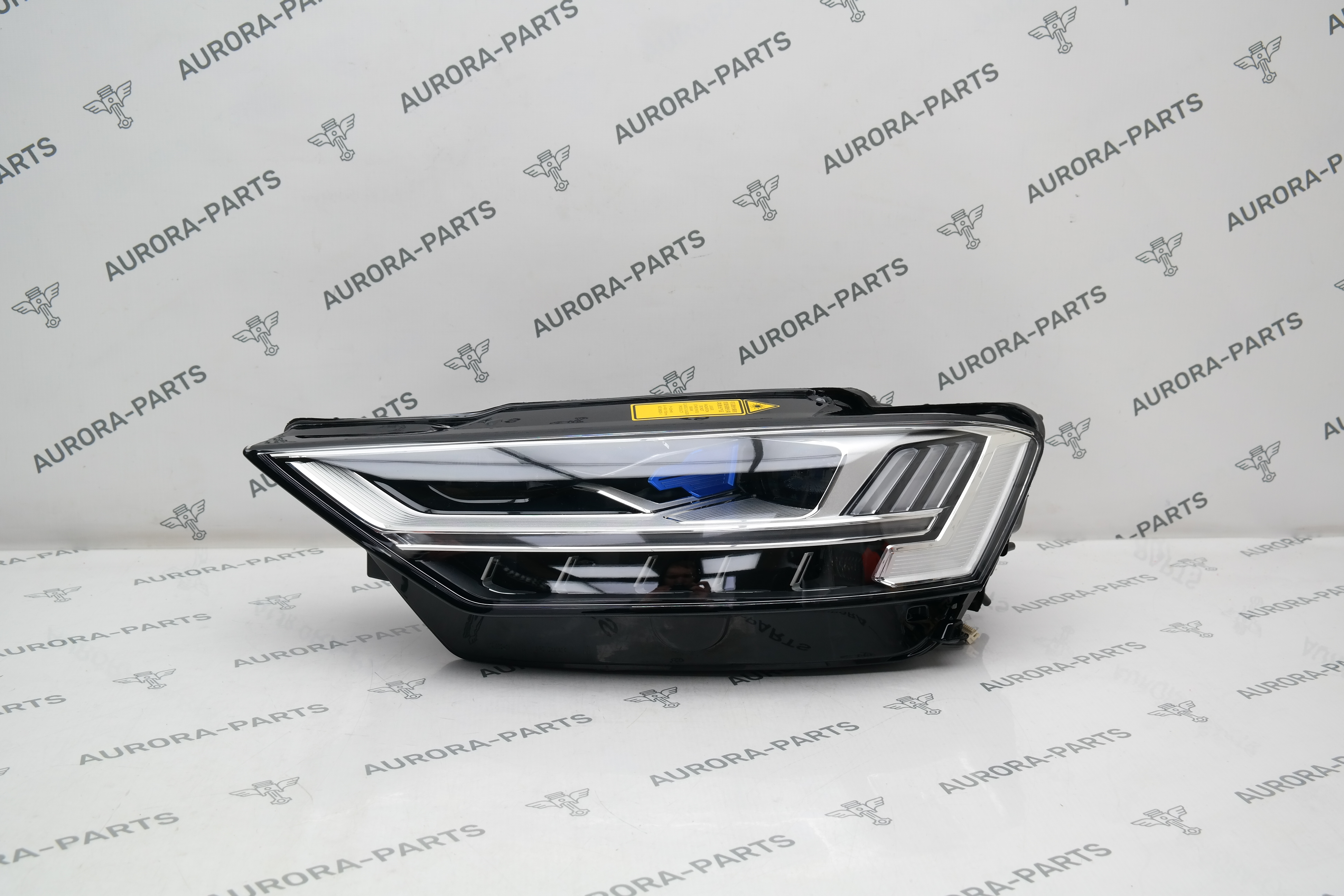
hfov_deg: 39.6
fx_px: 1867
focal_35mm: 50
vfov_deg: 27.0
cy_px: 448
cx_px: 672
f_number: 6.3
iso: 200
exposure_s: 1/60
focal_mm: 33
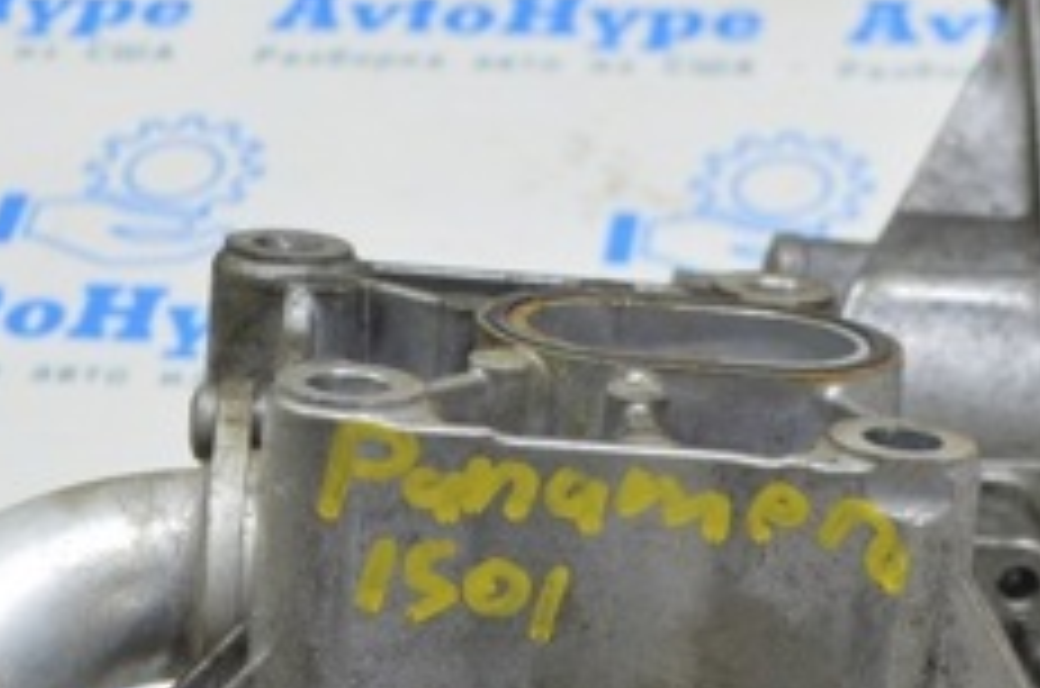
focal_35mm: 108
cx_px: 770
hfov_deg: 18.8
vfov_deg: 12.5
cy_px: 668
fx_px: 3114
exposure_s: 1/20
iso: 400
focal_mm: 26
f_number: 5.6
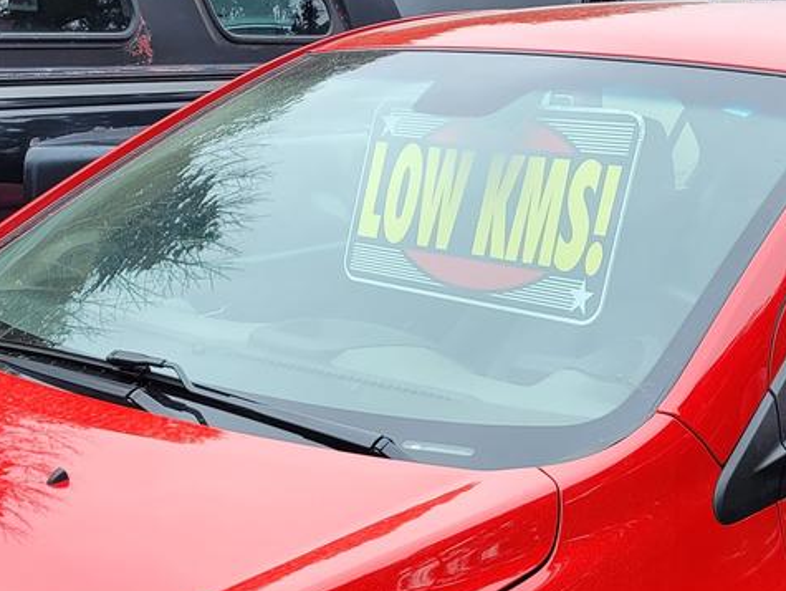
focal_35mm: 70
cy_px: 718
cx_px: 338
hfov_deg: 27.7
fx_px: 1591
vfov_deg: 19.7
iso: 40
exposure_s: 1/216
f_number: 1.8
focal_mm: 5.4
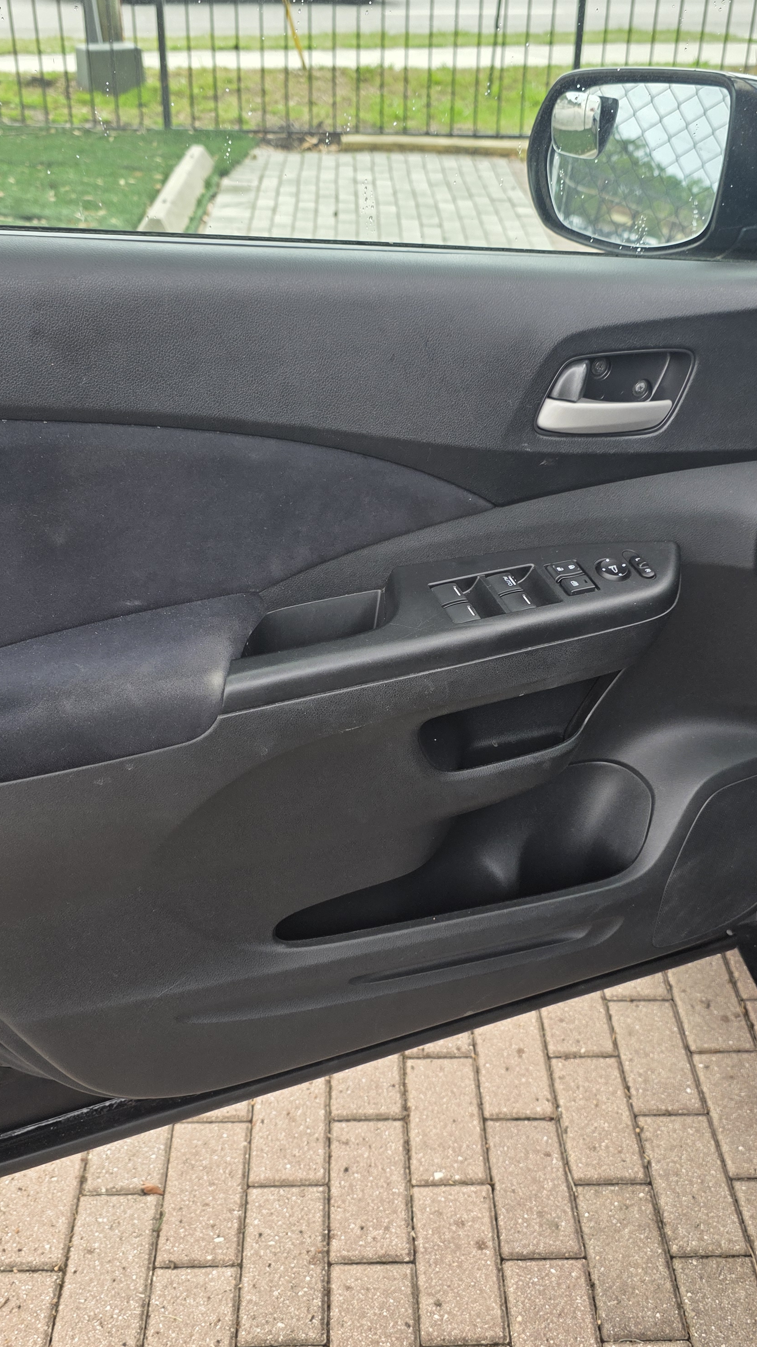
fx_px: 1213
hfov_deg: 34.6
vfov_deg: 58.0
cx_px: 398
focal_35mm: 34
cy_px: 677
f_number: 1.7
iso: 64
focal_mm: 6.3
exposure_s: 1/180
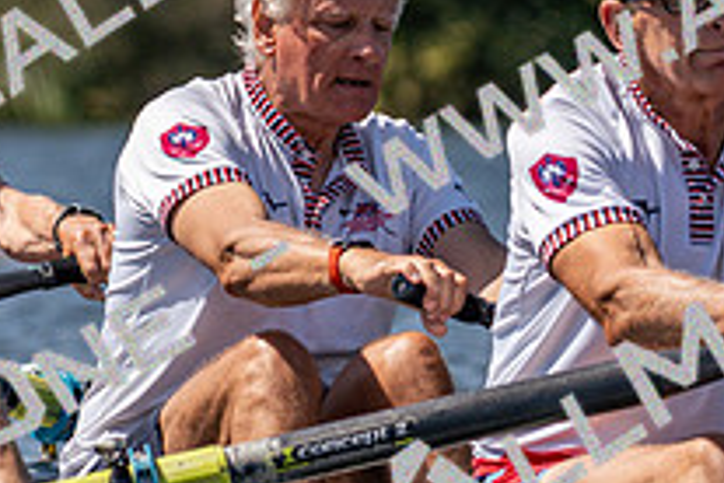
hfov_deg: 2.8
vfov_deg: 1.9
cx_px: 91
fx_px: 14600
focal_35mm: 726
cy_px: 275
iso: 200
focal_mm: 259
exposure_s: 1/2000
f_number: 5.6
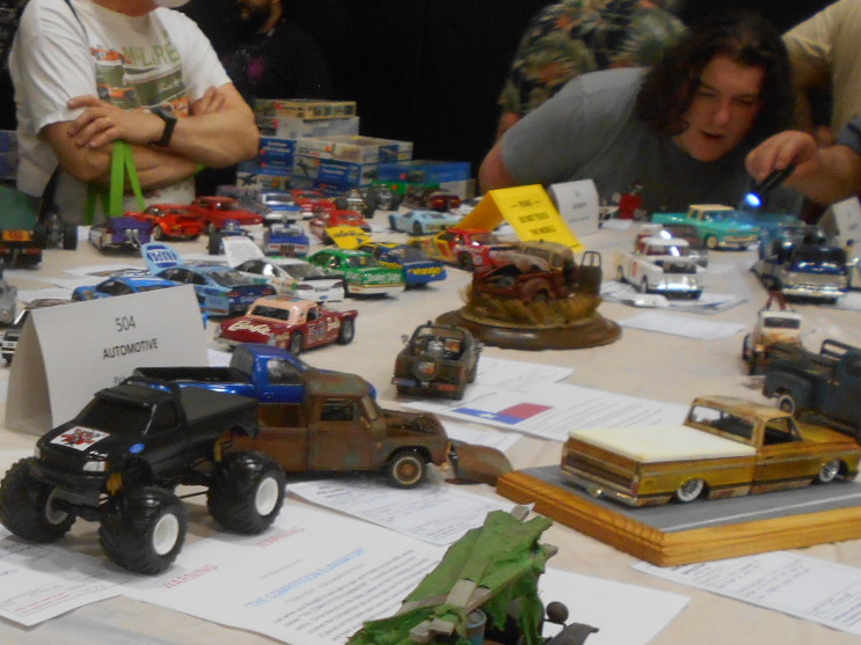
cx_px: 129
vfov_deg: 25.7
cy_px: 508
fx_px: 1393
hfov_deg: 33.0
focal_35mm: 56
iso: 280
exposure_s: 1/30
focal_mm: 4.6
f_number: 3.2
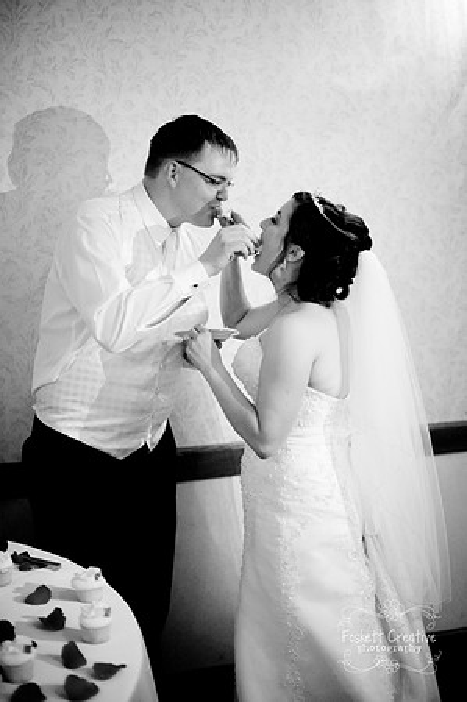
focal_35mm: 50
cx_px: 234
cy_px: 351
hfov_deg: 26.9
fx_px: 975
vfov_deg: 39.6
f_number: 1.4
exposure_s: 1/60
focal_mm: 50
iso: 4000
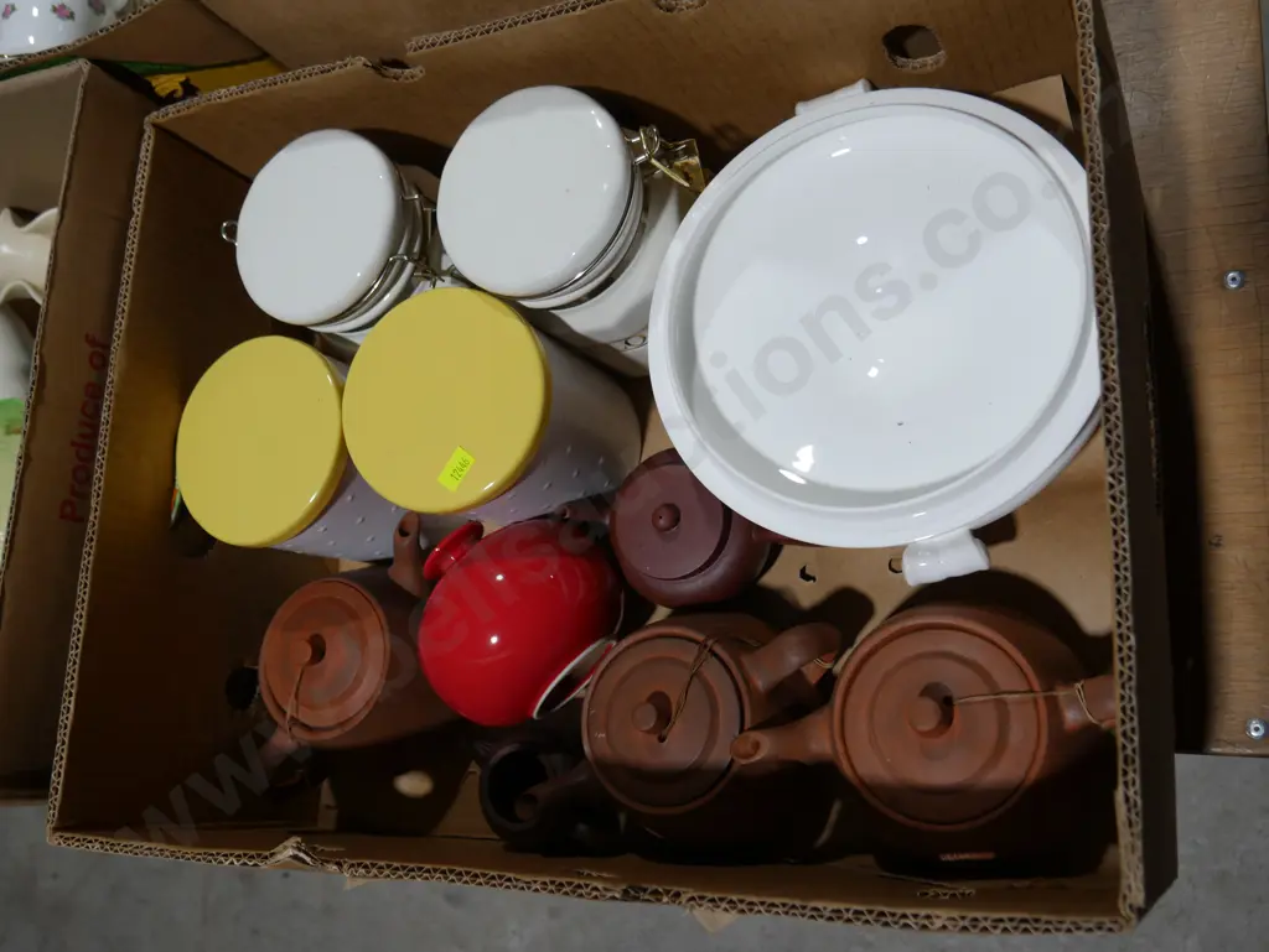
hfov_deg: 56.8
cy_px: 476
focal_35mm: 32
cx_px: 634
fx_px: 1174
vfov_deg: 44.2
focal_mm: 16
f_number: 4
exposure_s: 1/125
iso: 200
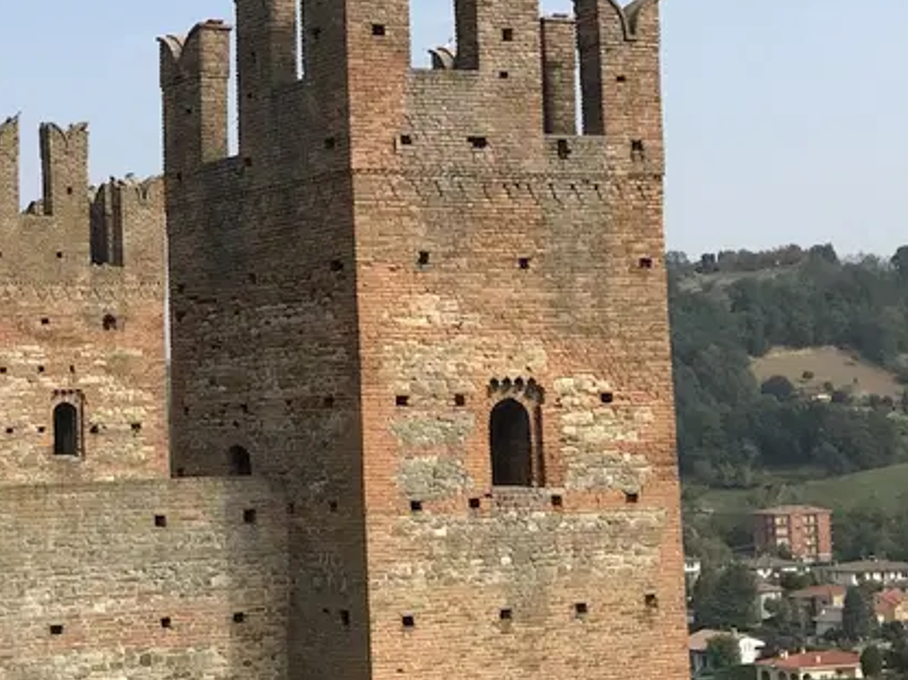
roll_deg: +1.0
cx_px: 20
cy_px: 223
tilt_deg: +6.3
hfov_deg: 23.2
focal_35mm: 81
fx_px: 2124
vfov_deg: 18.1
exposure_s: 1/2519
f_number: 1.8
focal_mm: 3.99
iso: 20
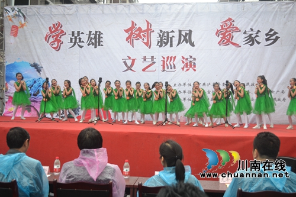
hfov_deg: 49.6
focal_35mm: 39
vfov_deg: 34.2
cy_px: 98
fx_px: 321
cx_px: 148
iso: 400
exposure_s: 1/100
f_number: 5
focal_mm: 26
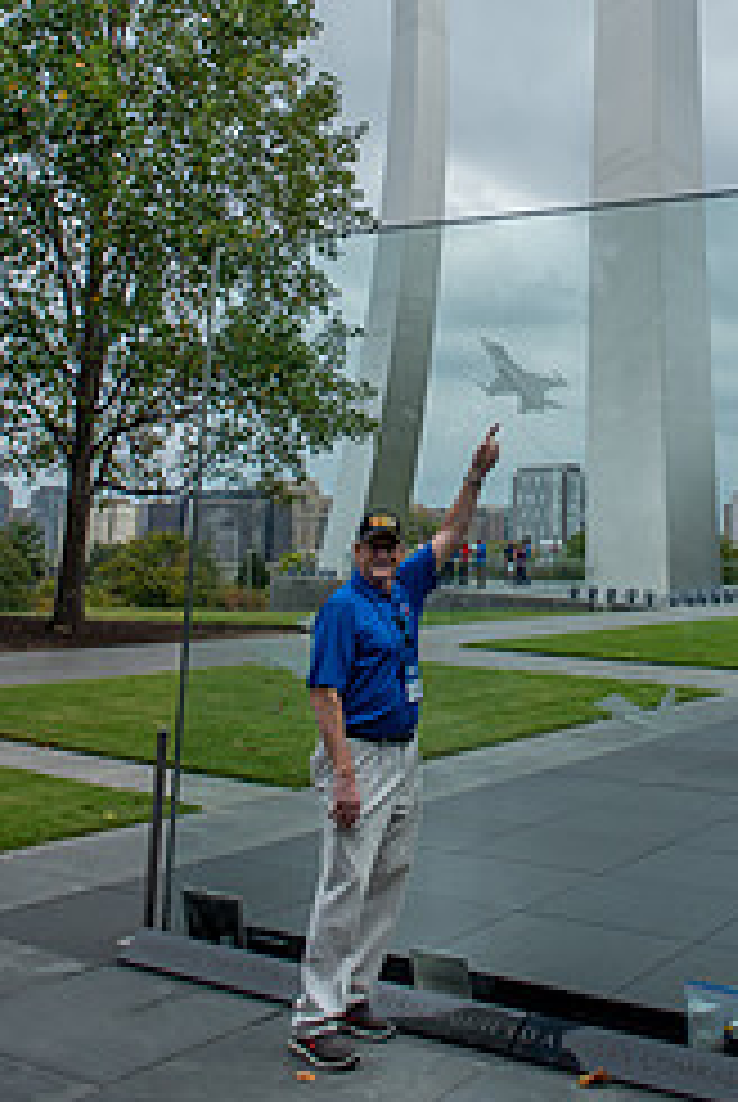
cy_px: 184
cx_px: 522
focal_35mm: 44
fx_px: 1349
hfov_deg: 30.2
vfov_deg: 42.0
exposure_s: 1/1000
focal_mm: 24
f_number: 5
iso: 200
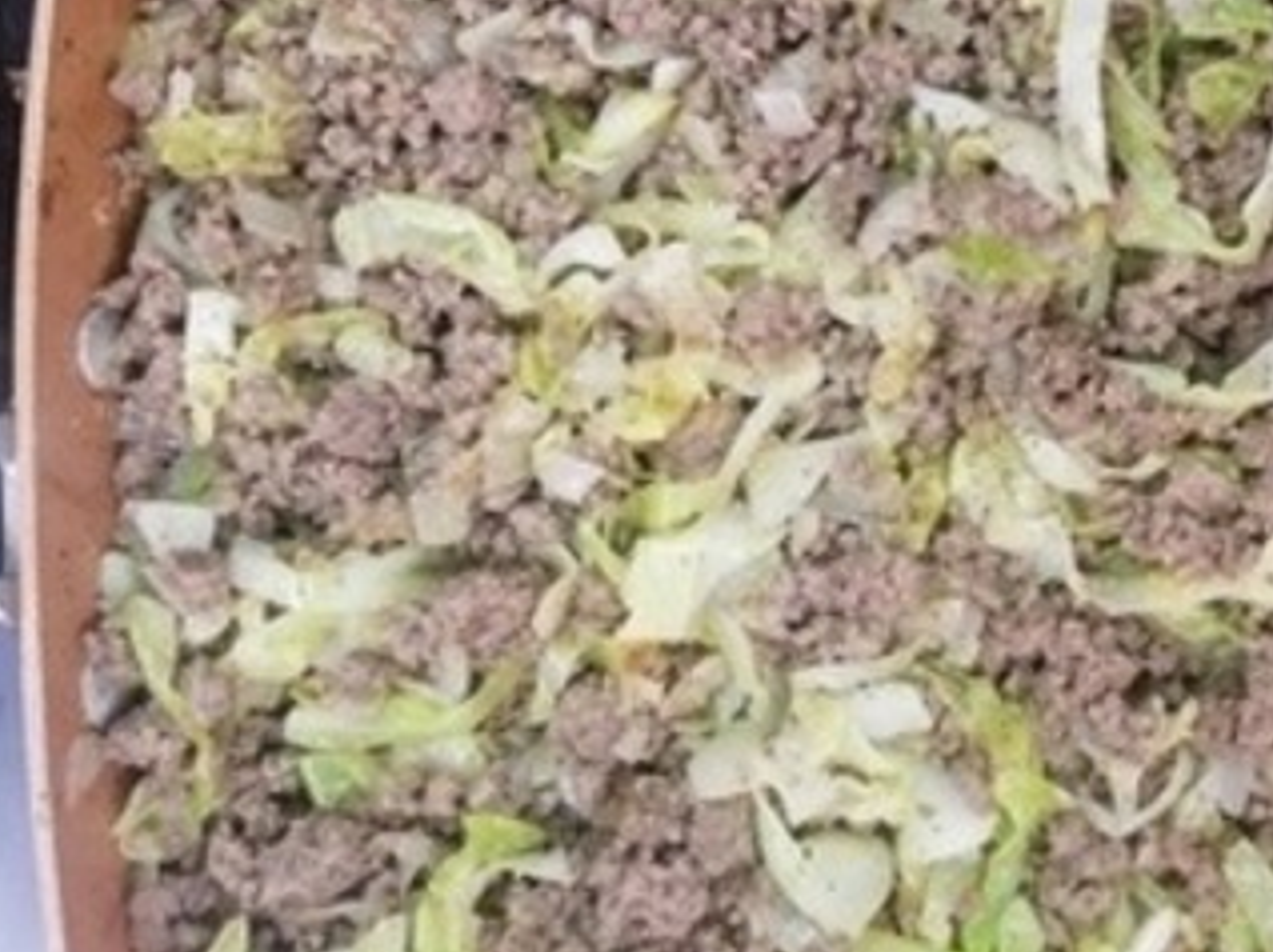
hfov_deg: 40.8
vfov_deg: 32.1
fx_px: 1654
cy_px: 534
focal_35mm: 45
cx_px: 973
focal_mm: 4.3
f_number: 1.7
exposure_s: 1/60
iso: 125
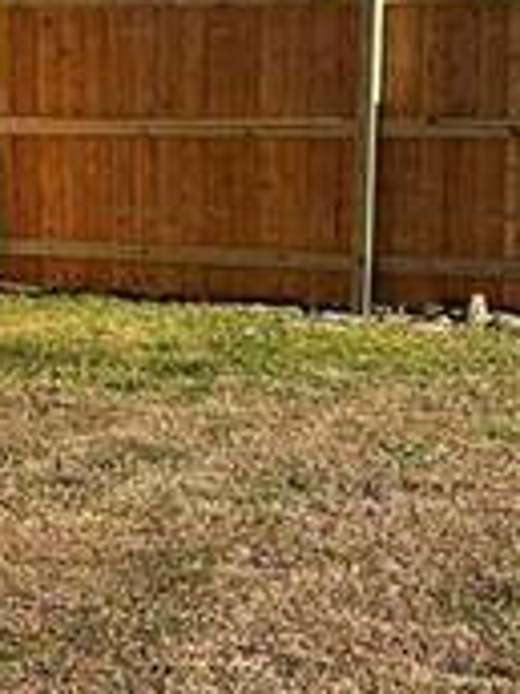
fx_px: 2323
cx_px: 20
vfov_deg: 17.0
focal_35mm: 116
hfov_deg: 12.6
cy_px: 335
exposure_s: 1/3311
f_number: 1.6
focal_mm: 5.1
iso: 50
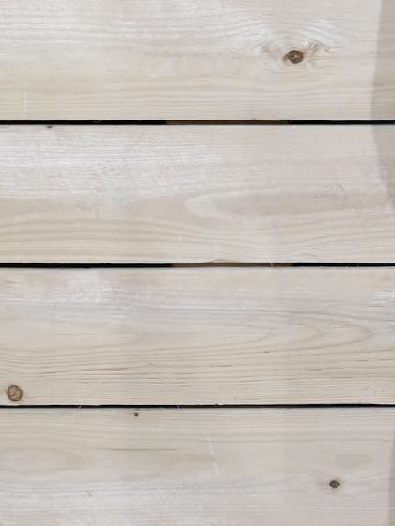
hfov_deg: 10.2
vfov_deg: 13.7
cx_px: 503
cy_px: 406
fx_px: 2173
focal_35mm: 143
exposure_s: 1/60
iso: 800
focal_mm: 25
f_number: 4.5
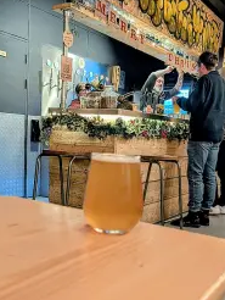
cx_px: 109
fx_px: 337
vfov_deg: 47.4
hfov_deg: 36.9
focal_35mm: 39
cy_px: 189
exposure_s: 1/33.3
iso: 154
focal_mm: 6.9
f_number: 1.68
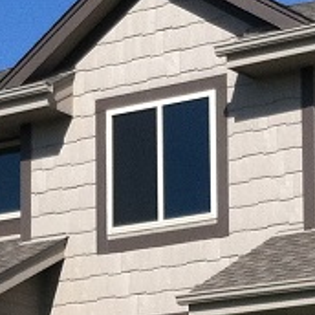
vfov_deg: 8.9
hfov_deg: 9.0
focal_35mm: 194
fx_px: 1997
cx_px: 115
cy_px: 399
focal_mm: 3.85
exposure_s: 1/1667
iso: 80
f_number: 2.8
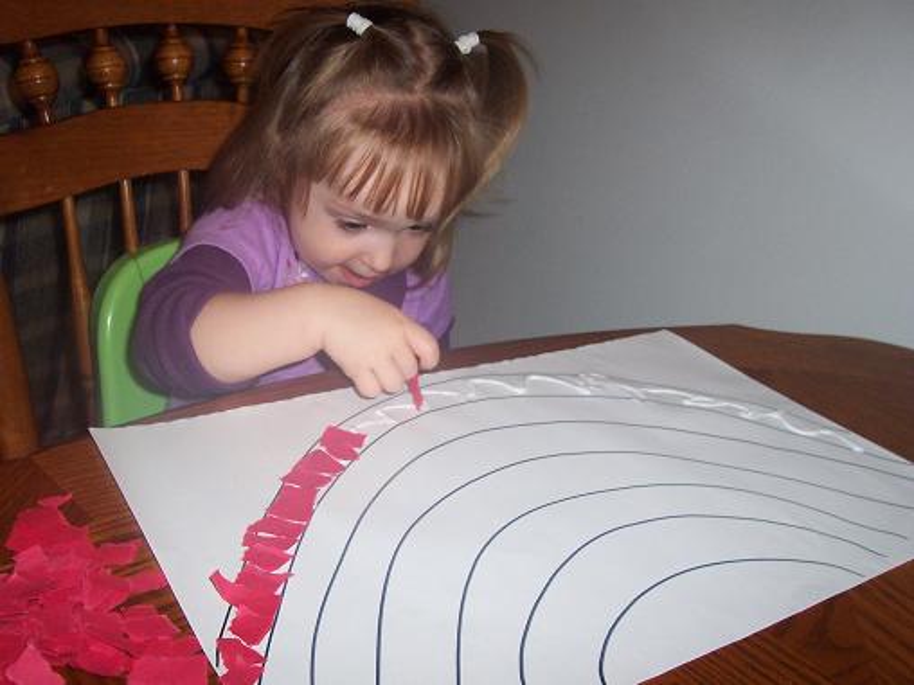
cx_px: 457
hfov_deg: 50.1
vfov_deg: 38.7
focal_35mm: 37
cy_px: 342
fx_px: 977
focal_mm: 5.6
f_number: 2.8
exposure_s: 1/60
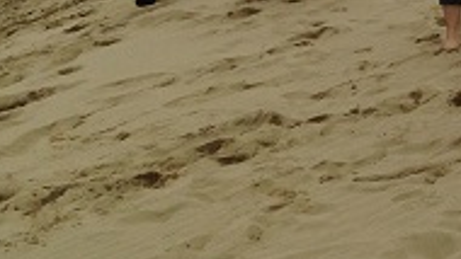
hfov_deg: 15.9
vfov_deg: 9.6
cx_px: 738
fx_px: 1480
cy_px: -174
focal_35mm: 121
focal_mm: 4.12
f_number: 2.4
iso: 50
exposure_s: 1/542
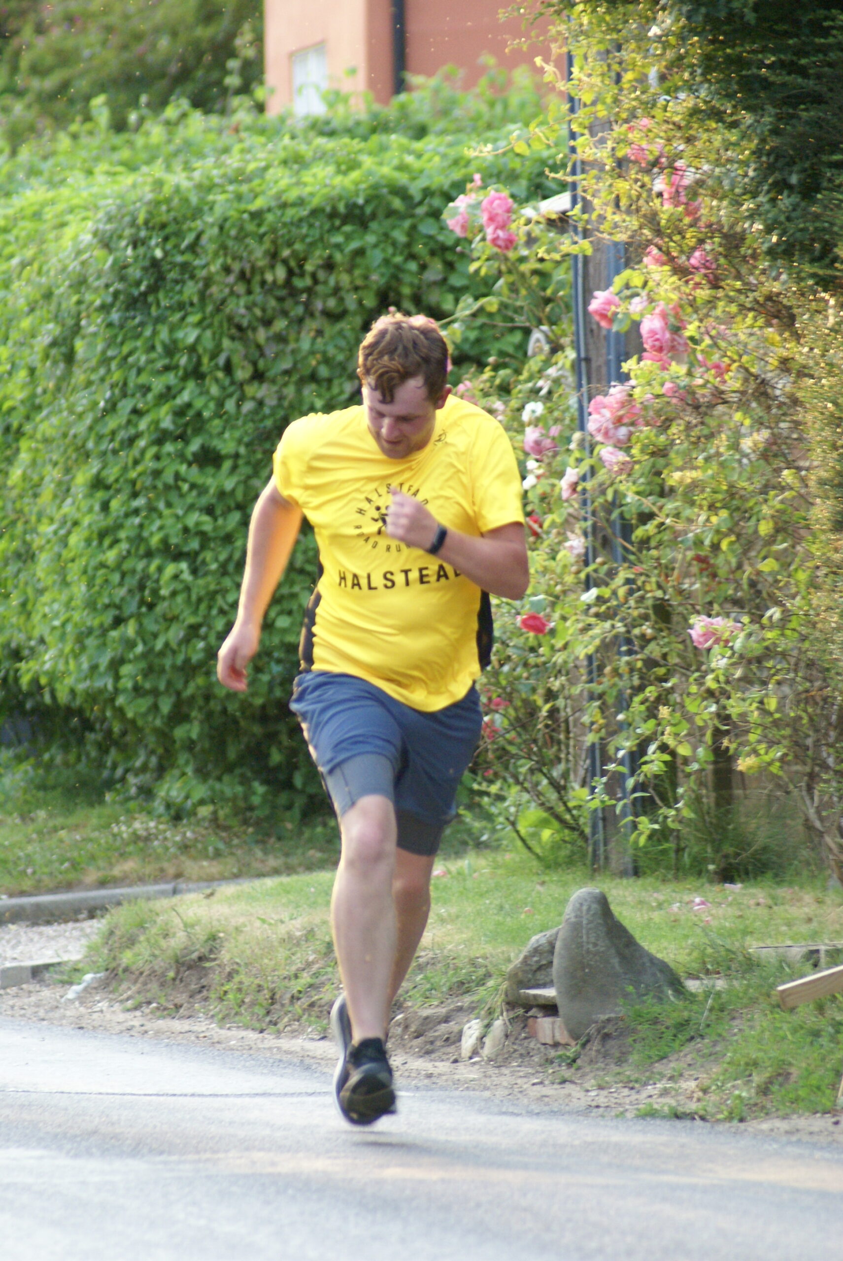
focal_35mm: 450
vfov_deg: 4.6
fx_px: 15777
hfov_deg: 3.1
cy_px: 630
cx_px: 422
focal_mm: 300
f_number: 5.6
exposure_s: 1/125
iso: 800
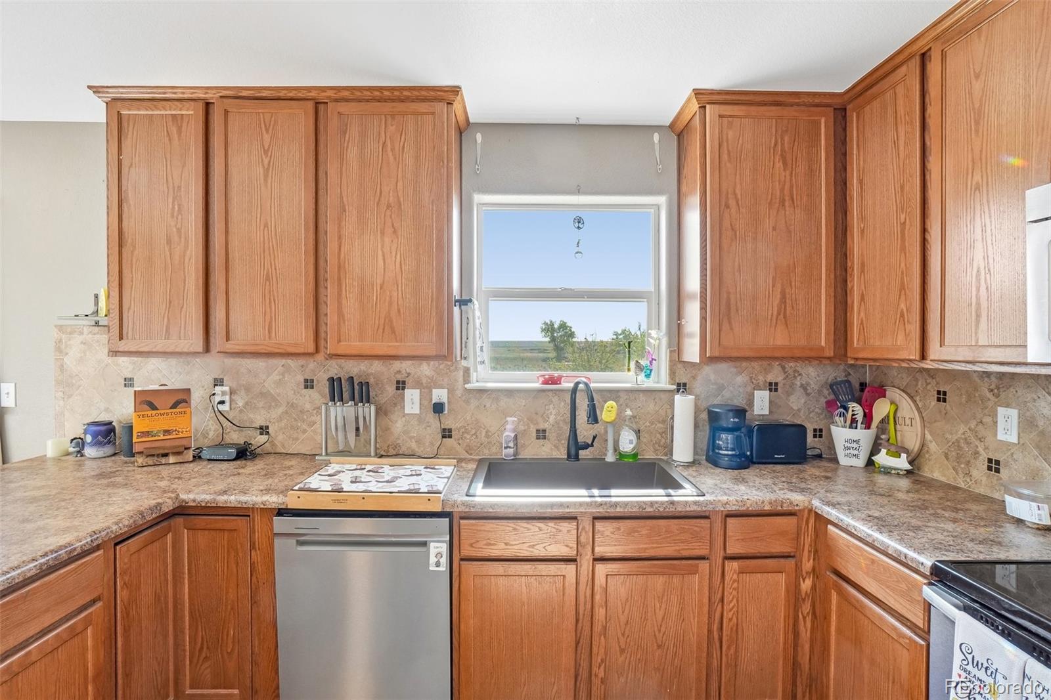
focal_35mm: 16
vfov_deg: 72.0
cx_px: 526
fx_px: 482
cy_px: 350
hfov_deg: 95.0
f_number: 8
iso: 400
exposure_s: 1/25
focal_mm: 11
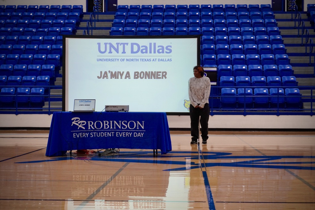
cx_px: 158
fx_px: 656
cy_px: 105
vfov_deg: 18.2
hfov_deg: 27.0
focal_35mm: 75
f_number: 5.6
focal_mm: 50
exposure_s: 1/160
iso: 1250
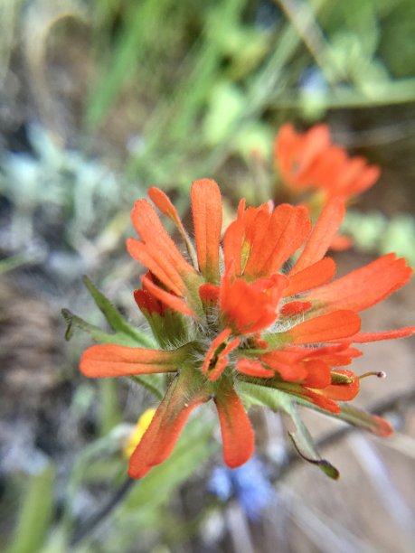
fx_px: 464
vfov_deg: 61.7
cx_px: 208
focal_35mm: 29
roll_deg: +1.2
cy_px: 276
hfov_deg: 48.2
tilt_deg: -9.5
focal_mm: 4.15
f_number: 2.2
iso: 25
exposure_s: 1/30
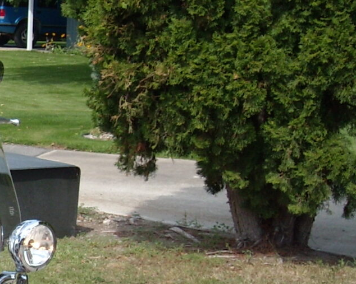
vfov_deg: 11.2
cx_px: -139
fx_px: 1454
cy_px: 202
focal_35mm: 138
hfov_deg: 13.3
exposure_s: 1/141
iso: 64
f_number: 5.6
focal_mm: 5.7
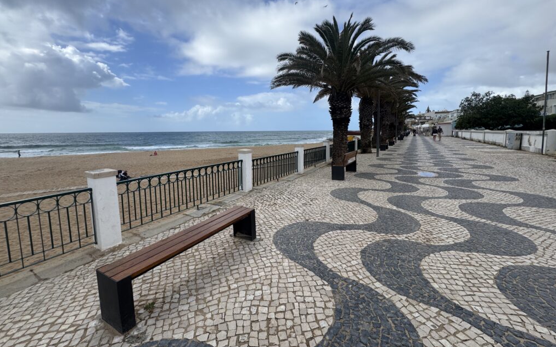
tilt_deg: -7.6
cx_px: 280
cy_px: 153
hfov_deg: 101.5
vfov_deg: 74.5
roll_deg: -0.7
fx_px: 227
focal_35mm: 15
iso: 50
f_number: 2.2
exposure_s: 1/1976
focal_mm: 2.22
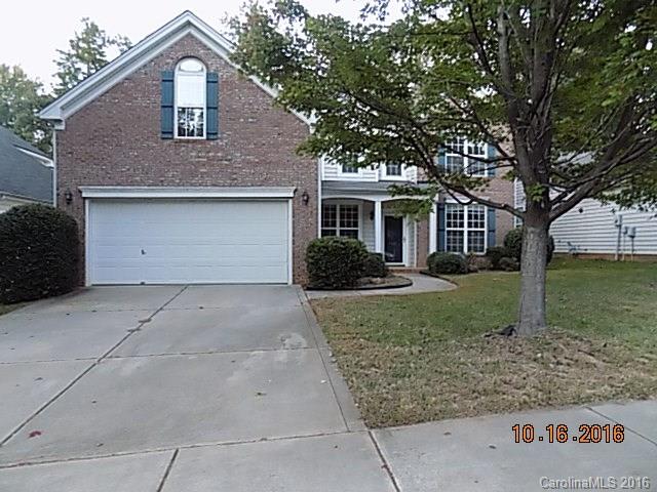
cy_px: 246
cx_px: 328
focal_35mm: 23
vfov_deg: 58.9
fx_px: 437
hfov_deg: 73.9
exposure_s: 1/20
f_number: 3.1
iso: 400
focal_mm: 4
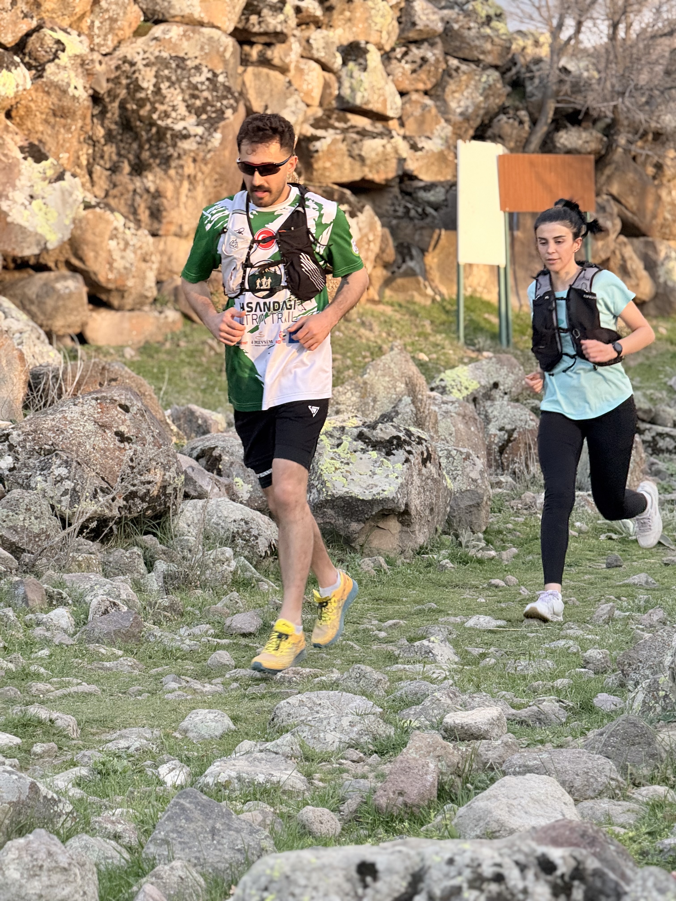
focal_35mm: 120
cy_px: 450
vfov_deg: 16.4
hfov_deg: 12.3
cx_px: 338
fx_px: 3125
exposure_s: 1/99
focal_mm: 15.66
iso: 80
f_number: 2.8
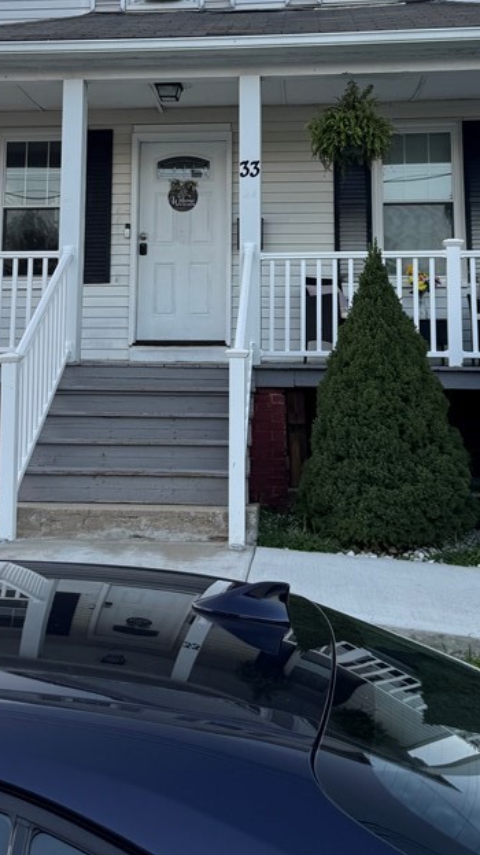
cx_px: 202
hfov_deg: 27.6
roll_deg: -2.3
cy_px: 236
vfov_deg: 46.0
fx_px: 974
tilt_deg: +9.5
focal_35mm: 43
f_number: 1.78
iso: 80
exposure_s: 1/385
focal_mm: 6.76
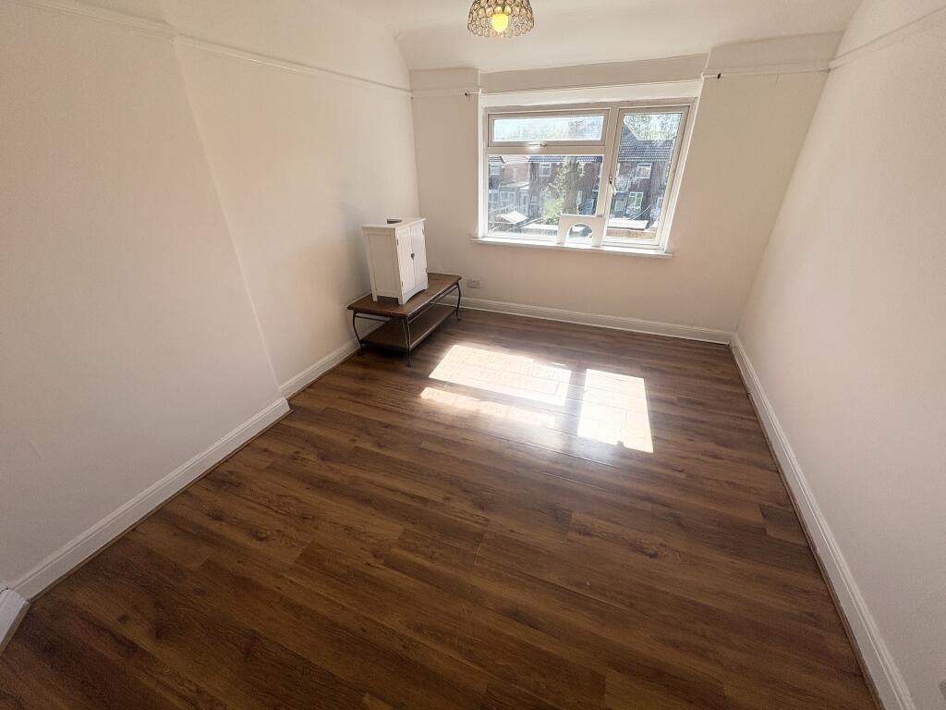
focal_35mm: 14
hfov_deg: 102.1
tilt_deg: -28.4
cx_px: 473
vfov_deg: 85.7
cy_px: 355
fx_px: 383
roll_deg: +1.6
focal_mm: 2.22
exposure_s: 1/993
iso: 50
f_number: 2.2
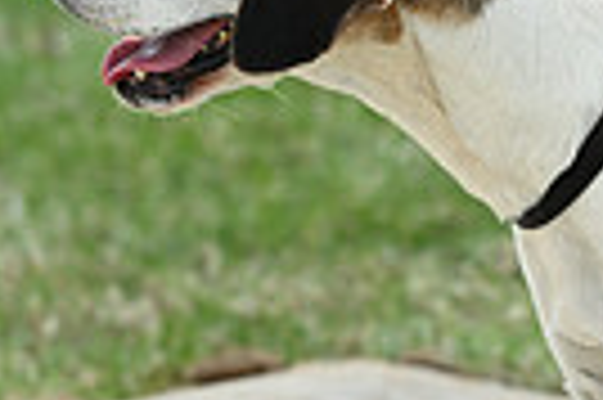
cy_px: 236
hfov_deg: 3.0
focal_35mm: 694
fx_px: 11610
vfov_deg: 2.0
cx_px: 1112
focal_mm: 160
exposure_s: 1/1000
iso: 360
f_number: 4.5
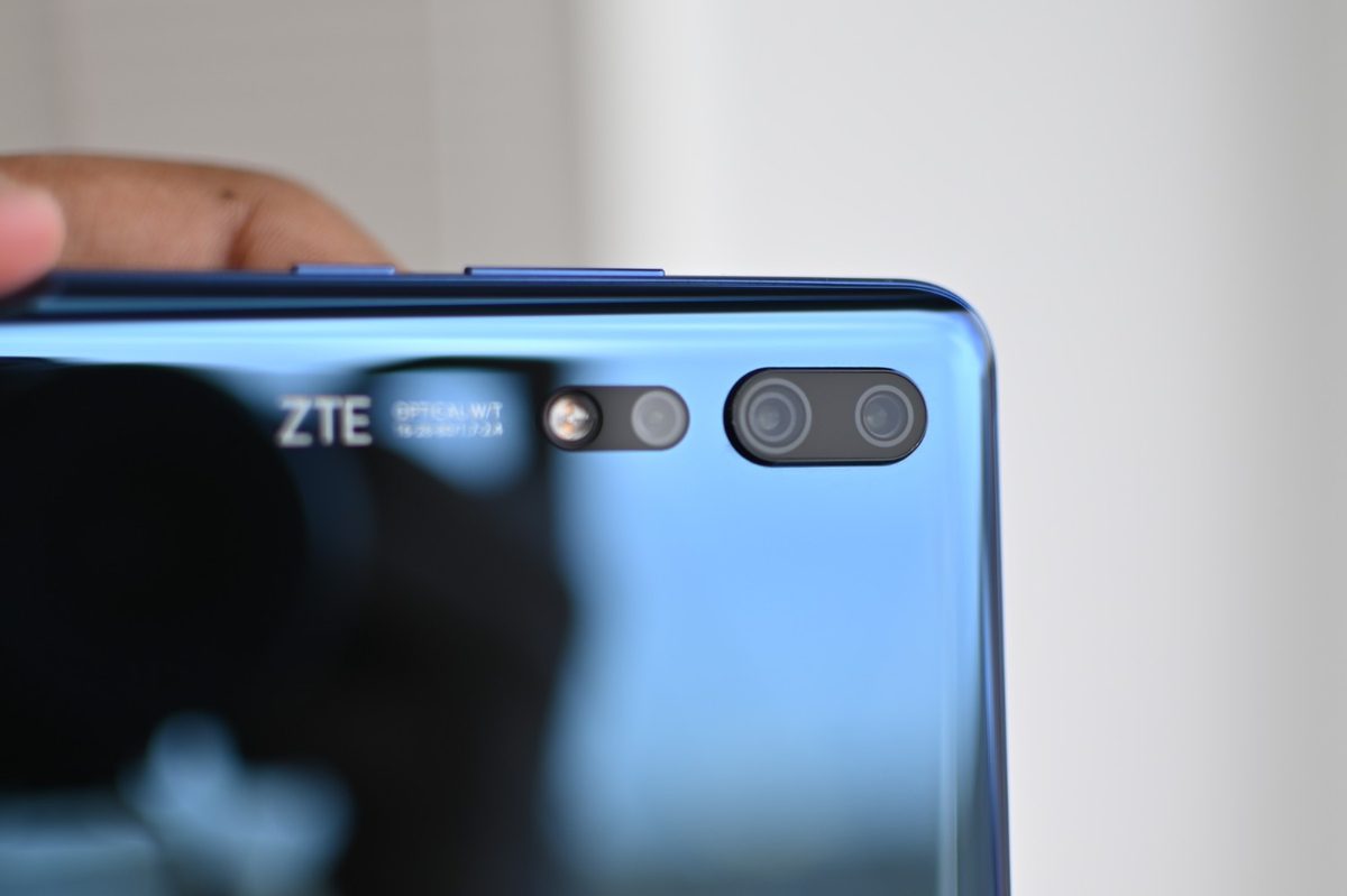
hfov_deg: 38.2
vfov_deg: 26.0
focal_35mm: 52
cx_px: 674
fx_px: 1945
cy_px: 448
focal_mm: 35
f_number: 1.8
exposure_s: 1/125
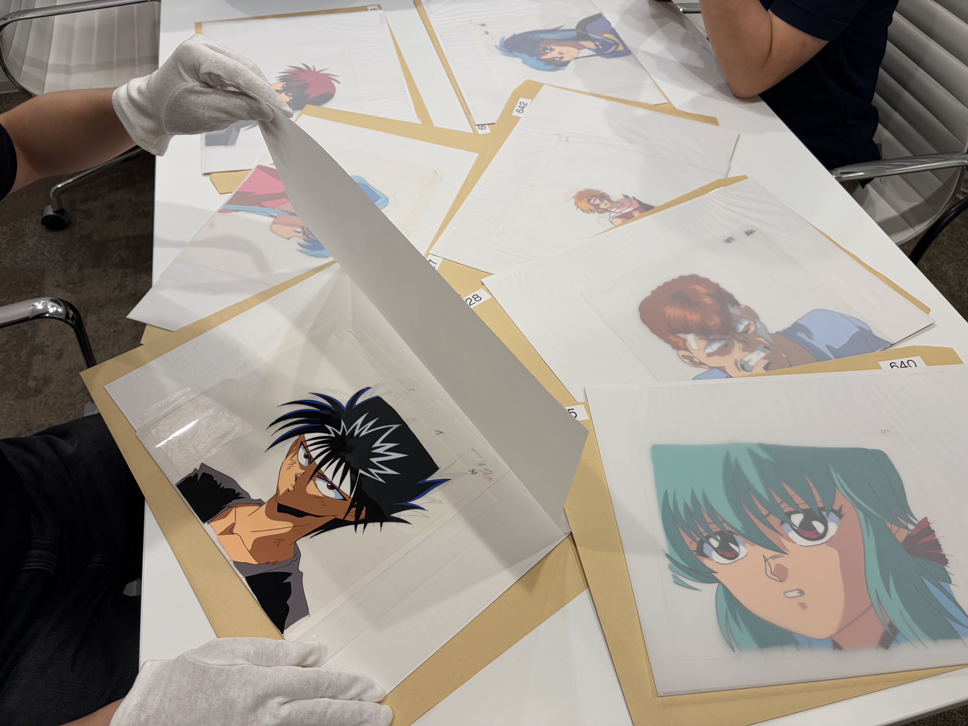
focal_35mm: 26
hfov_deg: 67.3
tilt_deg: -49.4
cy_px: 363
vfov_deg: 53.1
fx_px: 727
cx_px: 484
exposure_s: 1/100
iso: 50
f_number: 1.6
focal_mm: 5.96
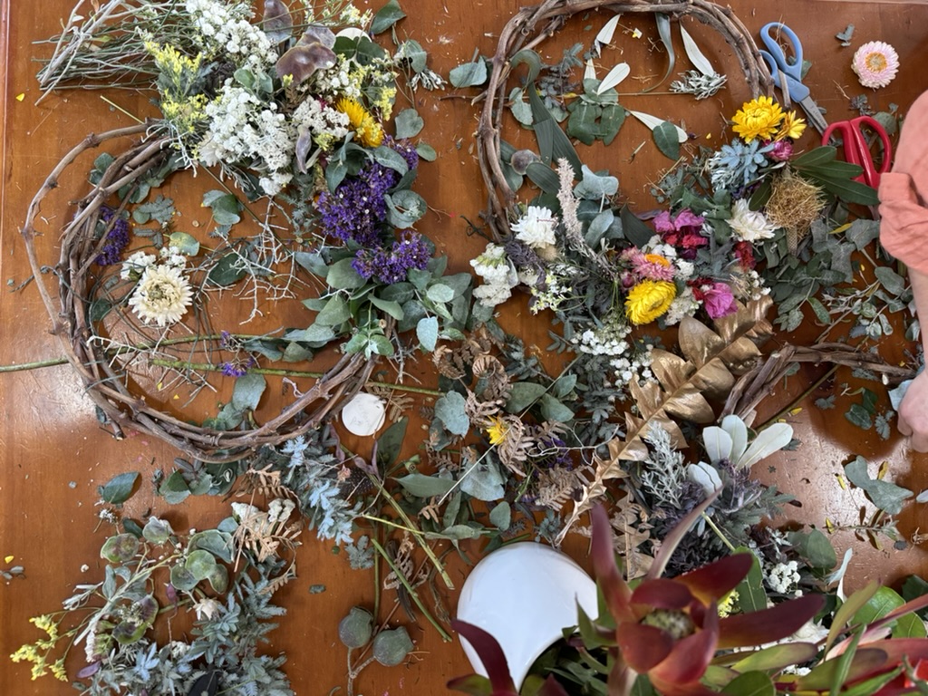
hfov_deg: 71.6
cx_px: 464
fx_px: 643
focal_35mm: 24
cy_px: 348
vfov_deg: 56.8
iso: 200
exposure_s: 1/61
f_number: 1.78
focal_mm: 6.76
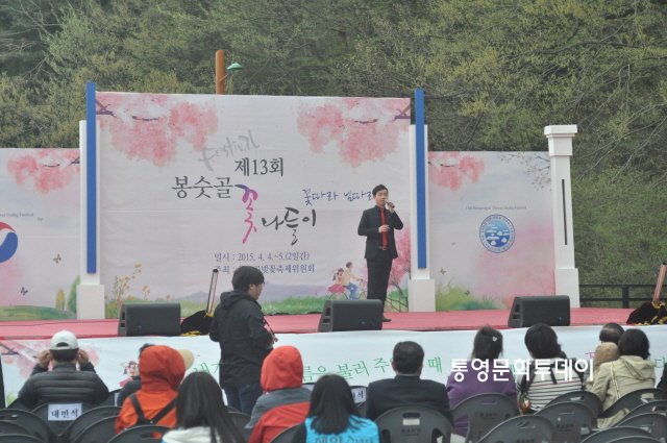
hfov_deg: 19.5
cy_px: 222
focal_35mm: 105
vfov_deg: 13.0
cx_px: 334
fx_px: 1943
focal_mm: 70
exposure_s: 1/2000
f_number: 4
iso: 1000
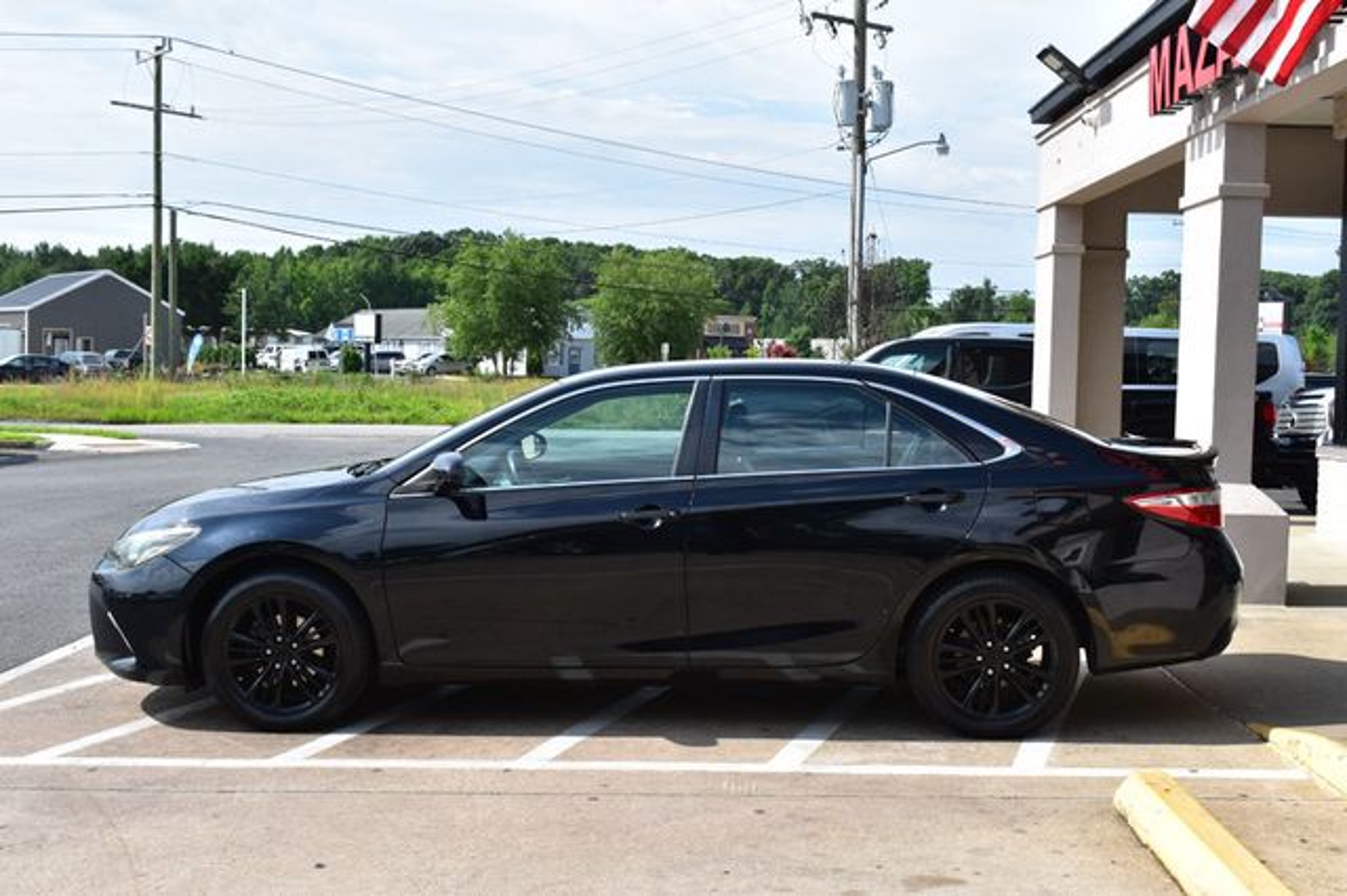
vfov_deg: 30.8
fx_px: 1627
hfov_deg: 45.0
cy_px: 448
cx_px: 674
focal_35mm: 44
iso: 400
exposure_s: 1/400
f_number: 11
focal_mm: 29
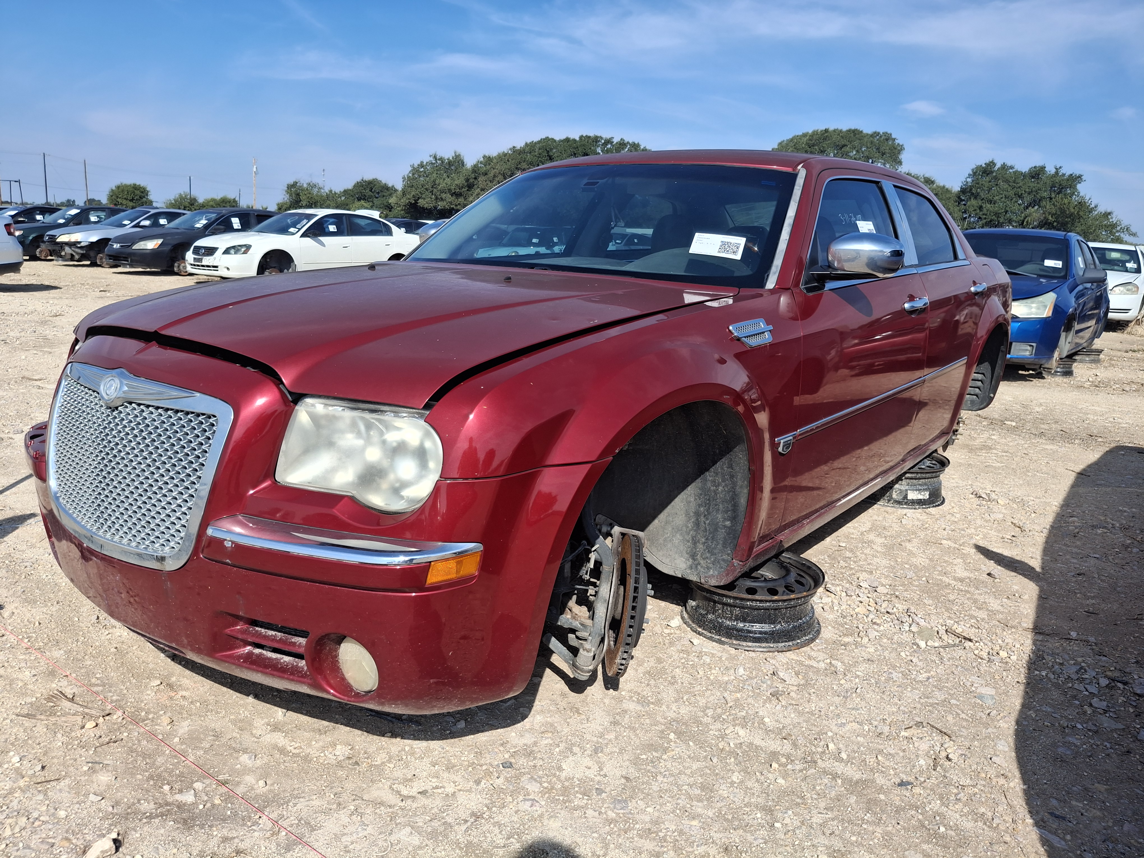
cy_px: 429
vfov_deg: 54.9
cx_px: 572
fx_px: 826
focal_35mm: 25
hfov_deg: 69.4
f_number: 1.8
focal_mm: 4.69
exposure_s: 1/1855
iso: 32
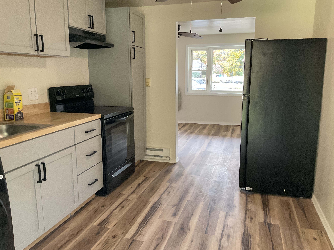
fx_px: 280
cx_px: 167
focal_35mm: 29
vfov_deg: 48.2
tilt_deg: -11.3
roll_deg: +0.4
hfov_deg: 61.7
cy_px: 125
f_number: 1.8
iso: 125
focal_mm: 3
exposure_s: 1/60
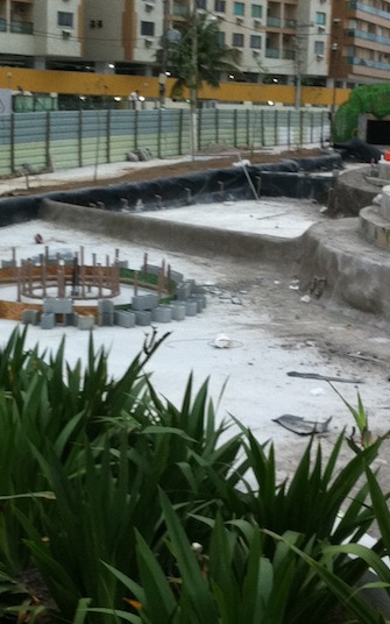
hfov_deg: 17.6
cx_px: 215
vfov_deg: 27.8
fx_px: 1258
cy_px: 303
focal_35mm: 74
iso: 125
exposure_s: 1/100
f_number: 2.8
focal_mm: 3.85
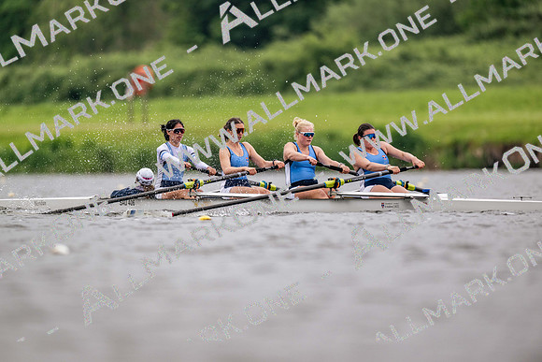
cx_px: 271
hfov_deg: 3.4
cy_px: 181
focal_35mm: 600
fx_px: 9035
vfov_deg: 2.3
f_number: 4
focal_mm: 600
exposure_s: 1/2000
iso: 500
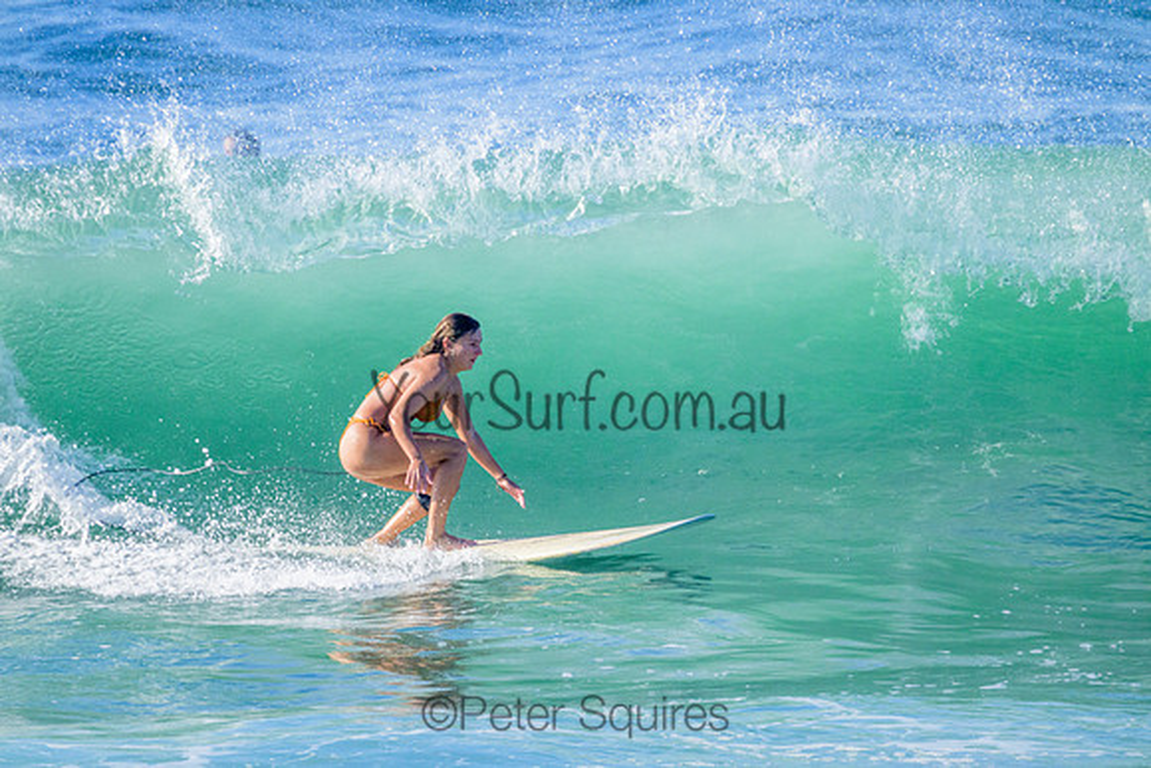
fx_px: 25583
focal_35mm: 800
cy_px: 384
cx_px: 576
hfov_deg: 2.6
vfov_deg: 1.7
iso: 1800
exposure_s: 1/2000
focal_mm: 800
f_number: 11
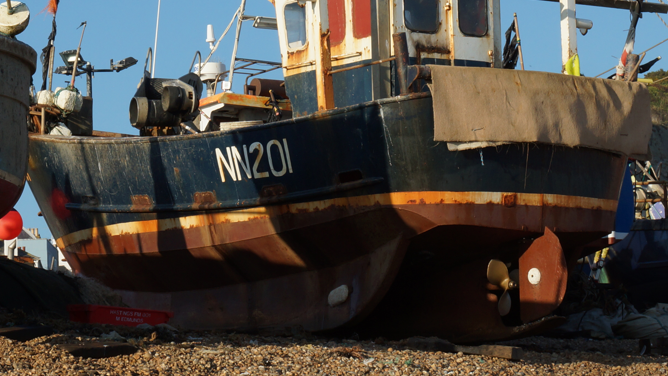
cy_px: -156
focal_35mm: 155
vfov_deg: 7.7
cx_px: 178
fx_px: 2746
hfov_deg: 13.8
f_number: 13
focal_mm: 40
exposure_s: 1/160
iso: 100
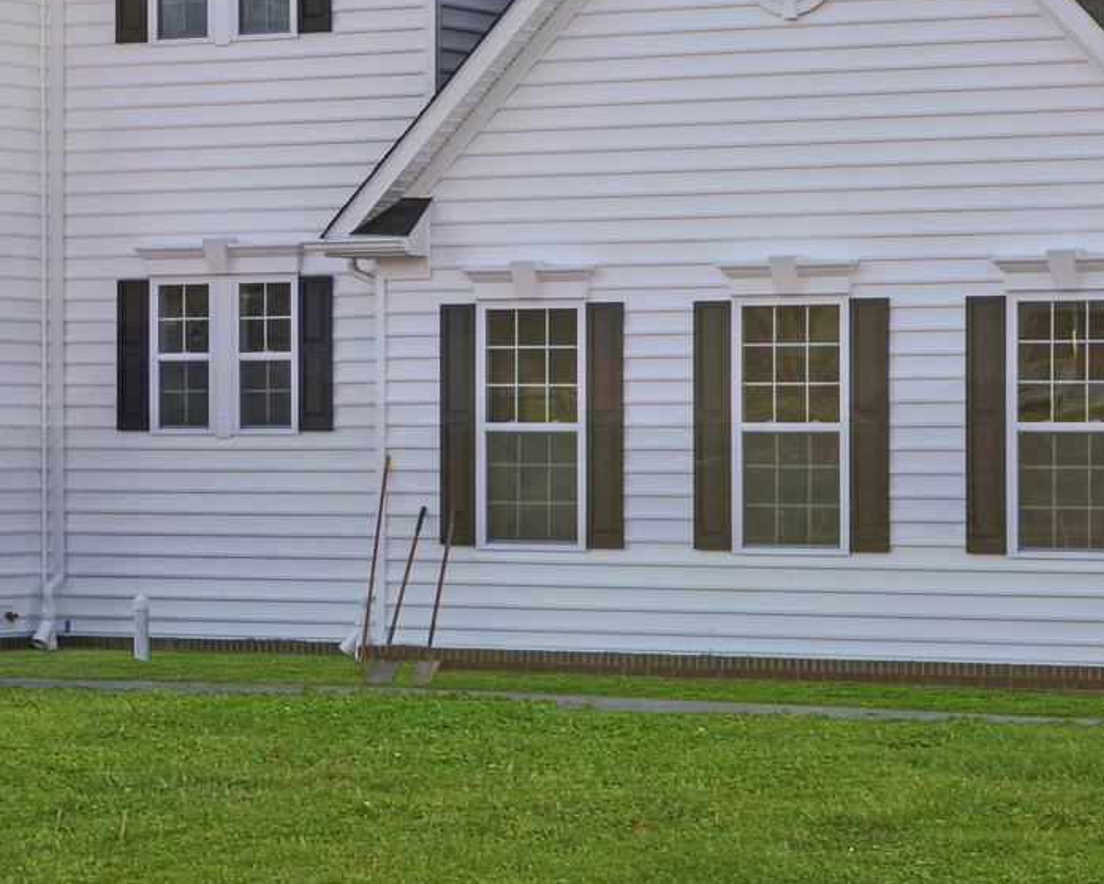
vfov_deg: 11.6
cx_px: 405
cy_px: 119
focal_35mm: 132
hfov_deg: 14.6
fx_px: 4315
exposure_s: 1/200
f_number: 7.1
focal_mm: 32
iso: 100
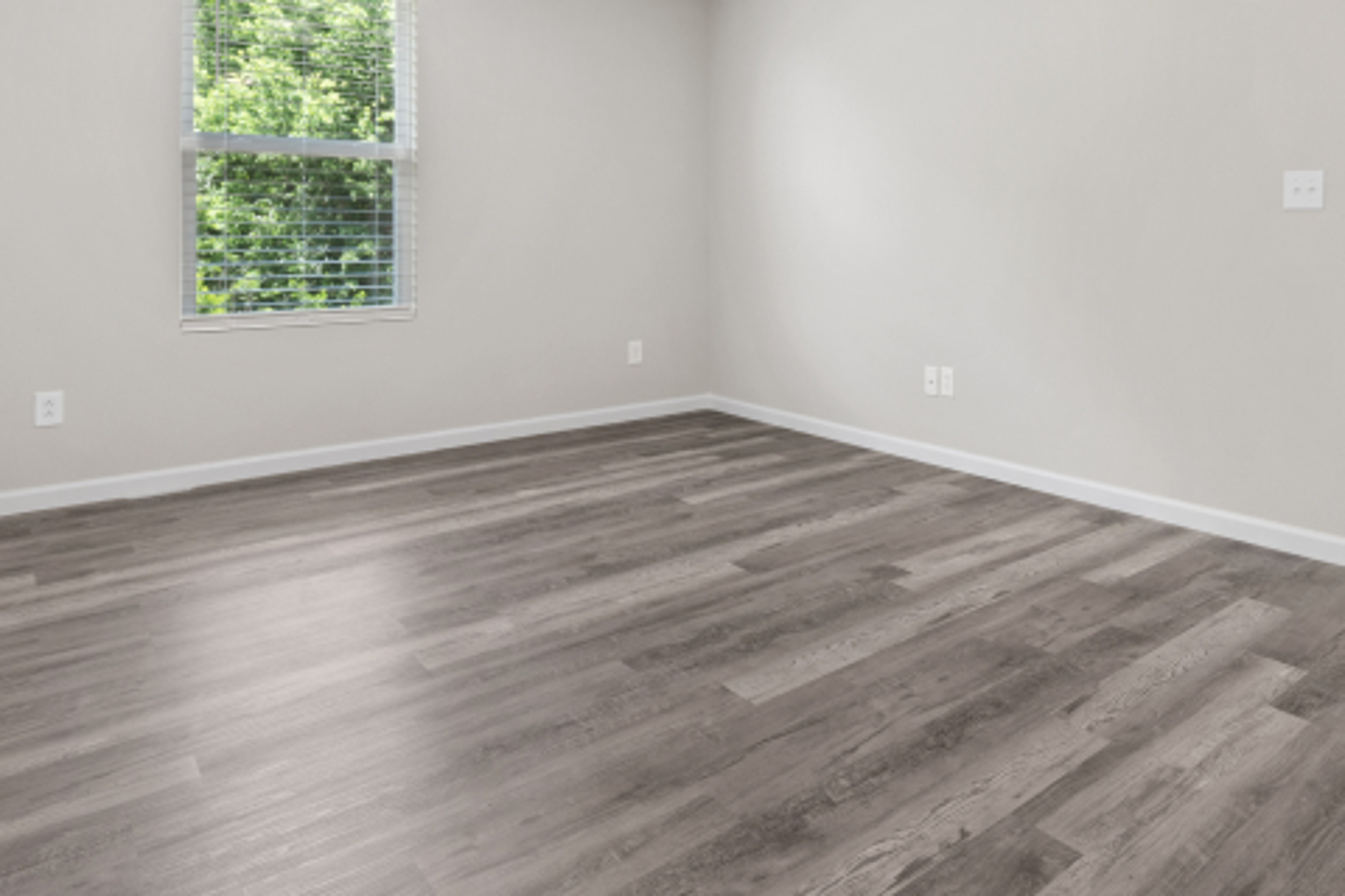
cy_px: 252
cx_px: 857
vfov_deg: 49.7
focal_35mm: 25
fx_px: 934
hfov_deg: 70.1
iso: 4500
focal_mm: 16
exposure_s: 1/15
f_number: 9
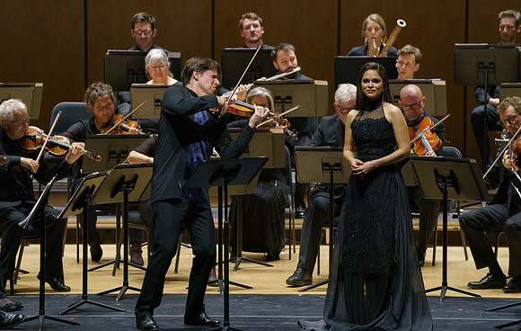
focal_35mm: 317
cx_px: 260
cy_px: 174
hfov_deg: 6.6
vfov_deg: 4.2
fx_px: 4516
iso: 3200
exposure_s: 1/320
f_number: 6.3
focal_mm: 312
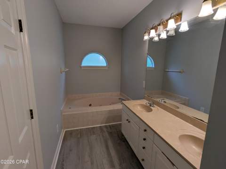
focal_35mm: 16
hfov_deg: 94.6
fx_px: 104
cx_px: 113
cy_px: 84
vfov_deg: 78.0
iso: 47
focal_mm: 2.35
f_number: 2.2
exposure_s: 1/60
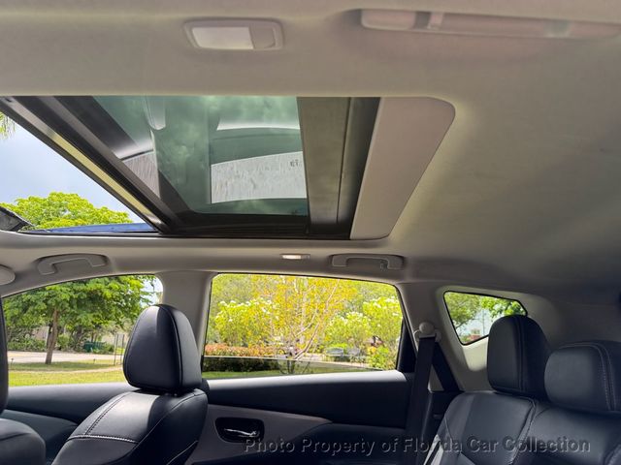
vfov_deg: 56.8
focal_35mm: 24
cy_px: 232
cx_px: 310
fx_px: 431
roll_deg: -0.2
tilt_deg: +14.8
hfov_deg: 71.6
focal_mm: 6.76
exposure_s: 1/1005
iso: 100
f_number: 1.78
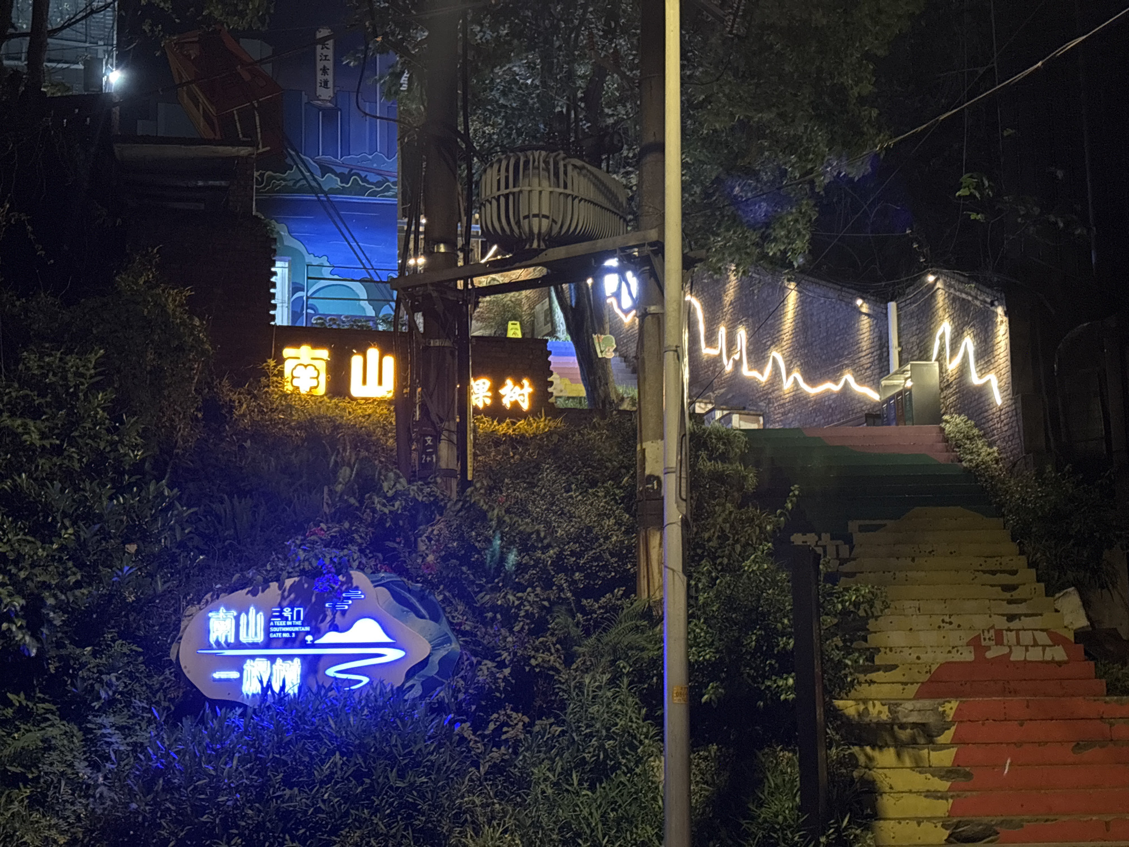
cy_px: 424
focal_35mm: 52
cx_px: 564
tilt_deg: +10.7
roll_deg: +1.3
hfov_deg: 36.8
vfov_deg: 28.0
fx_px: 1696
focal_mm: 5.96
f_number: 1.6
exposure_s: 1/20
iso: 500
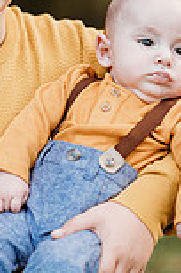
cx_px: 7
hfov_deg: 5.5
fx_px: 1886
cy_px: 160
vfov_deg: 8.3
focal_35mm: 249
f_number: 2.2
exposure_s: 1/200
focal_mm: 85
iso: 125
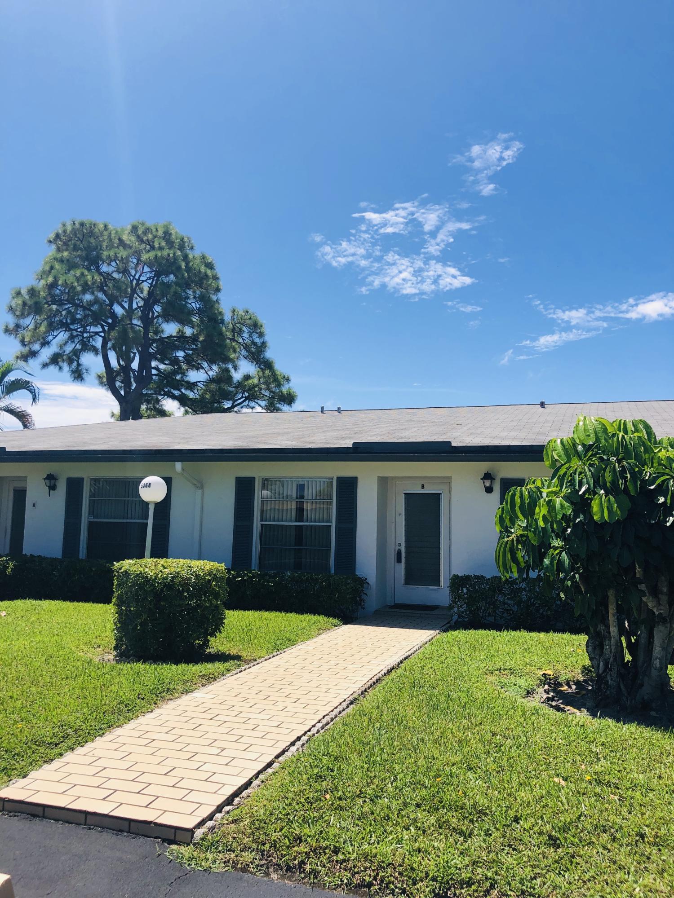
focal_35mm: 28
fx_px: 727
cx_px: 337
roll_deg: -0.6
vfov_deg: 63.4
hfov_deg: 49.7
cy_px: 449
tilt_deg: +7.4
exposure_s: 1/2208
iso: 20
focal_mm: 3.99
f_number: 1.8
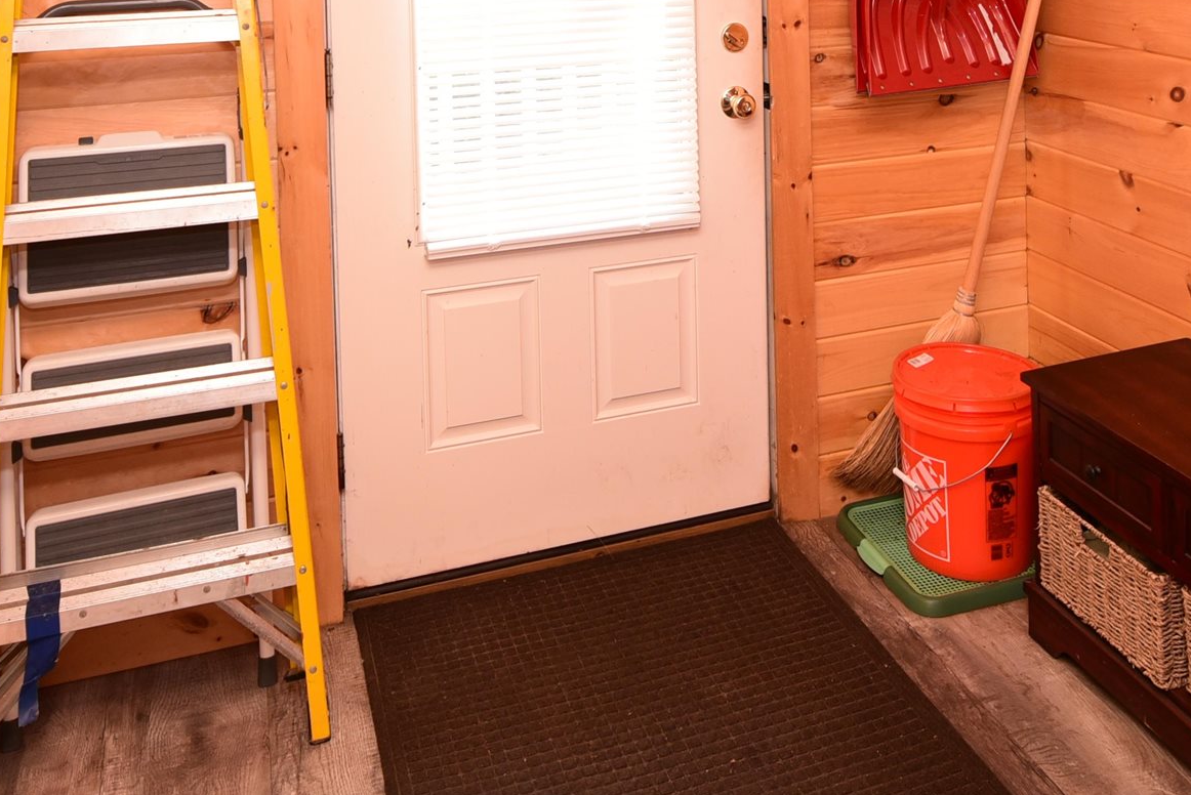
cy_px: -93
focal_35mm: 37
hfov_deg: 51.7
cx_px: 675
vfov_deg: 31.6
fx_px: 1225
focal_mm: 14
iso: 500
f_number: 4
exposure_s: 1/60
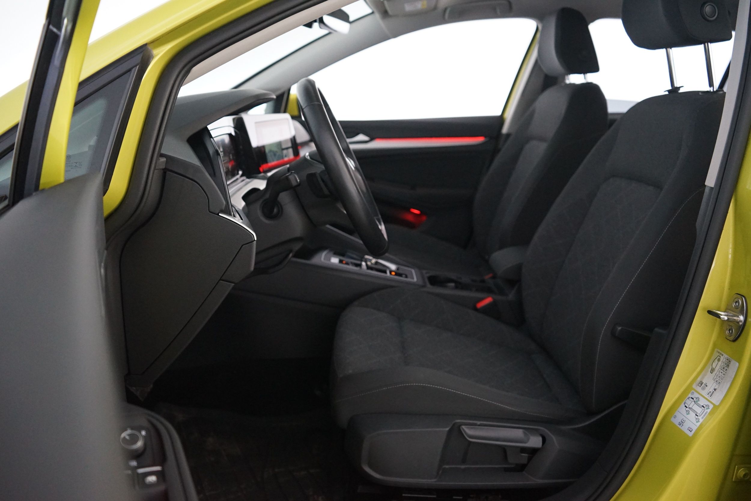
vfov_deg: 33.4
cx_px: 376
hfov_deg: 48.5
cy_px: 250
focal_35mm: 40
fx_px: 834
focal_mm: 40
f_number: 4
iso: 4000
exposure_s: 1/15
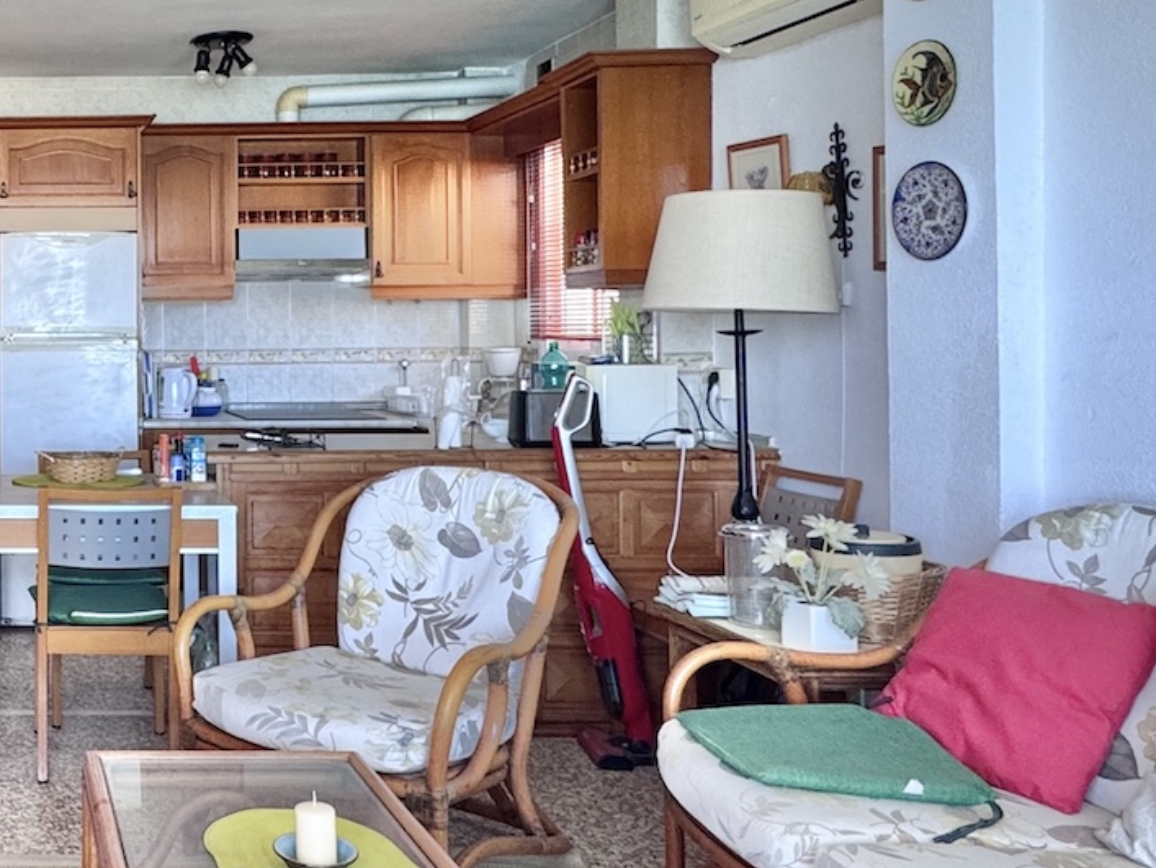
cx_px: -46
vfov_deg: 37.5
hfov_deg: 41.4
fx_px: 1270
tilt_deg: +0.9
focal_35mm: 38
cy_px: 329
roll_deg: +0.1
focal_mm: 2.22
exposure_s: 1/99
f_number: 2.2
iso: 160
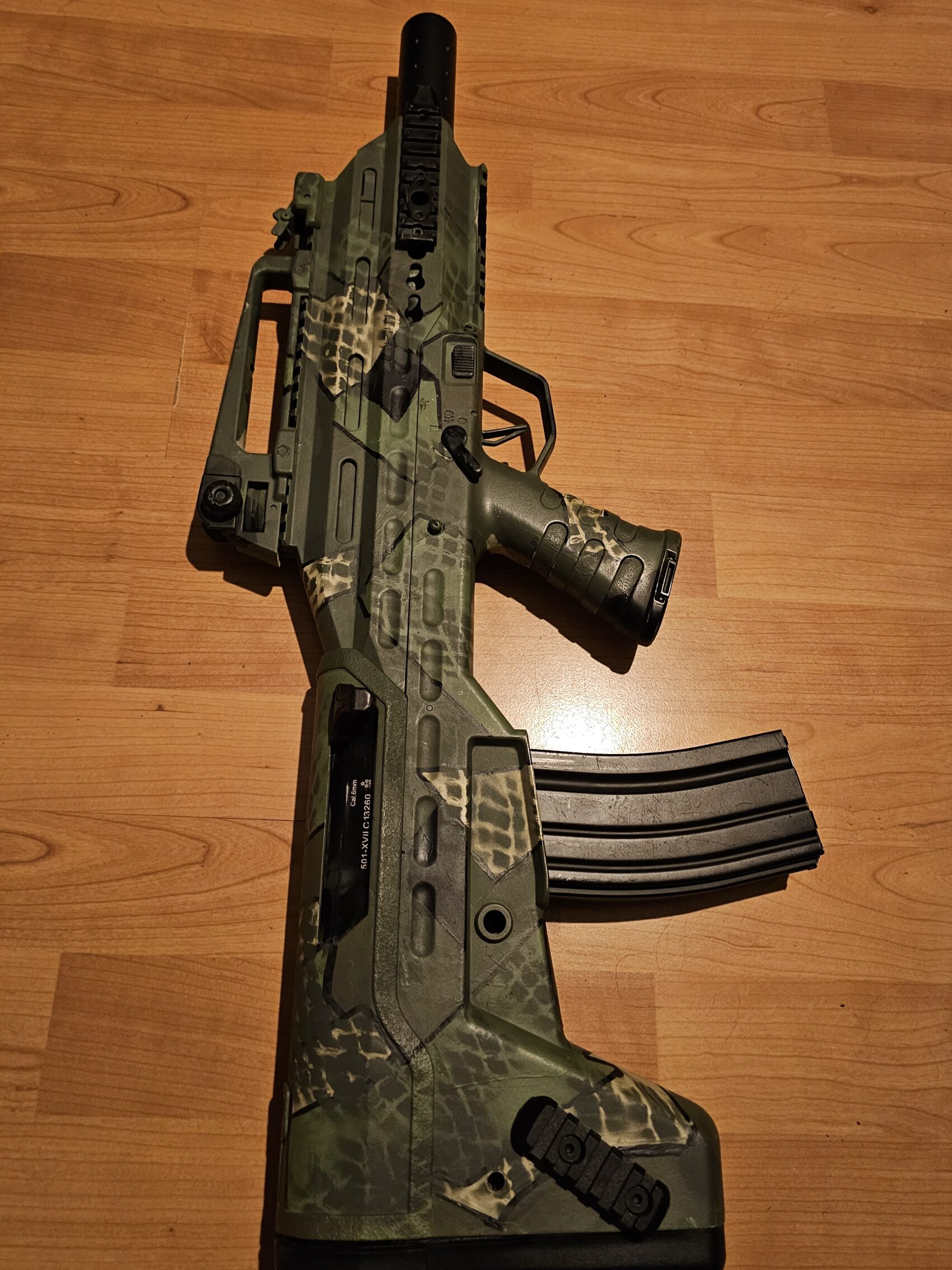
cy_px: 622
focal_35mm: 26
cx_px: 457
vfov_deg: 67.3
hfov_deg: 53.0
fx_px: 954
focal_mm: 6.3
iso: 800
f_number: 1.7
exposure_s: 1/25
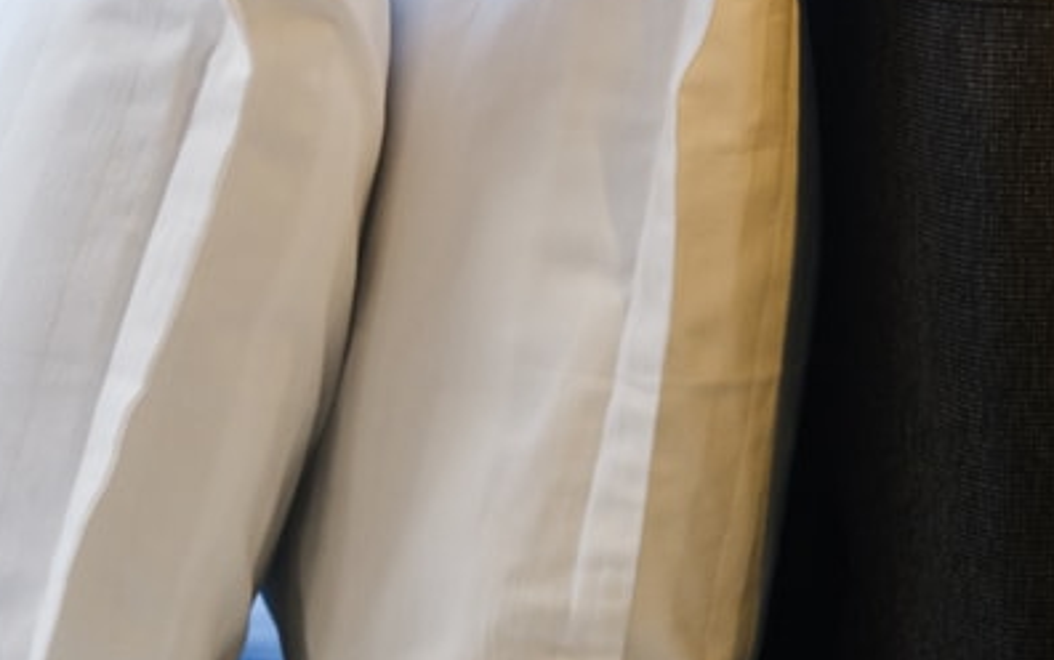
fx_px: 3593
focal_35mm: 125
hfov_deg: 16.3
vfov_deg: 10.3
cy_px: -120
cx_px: 1118
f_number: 8
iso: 320
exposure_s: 1/25
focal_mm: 24
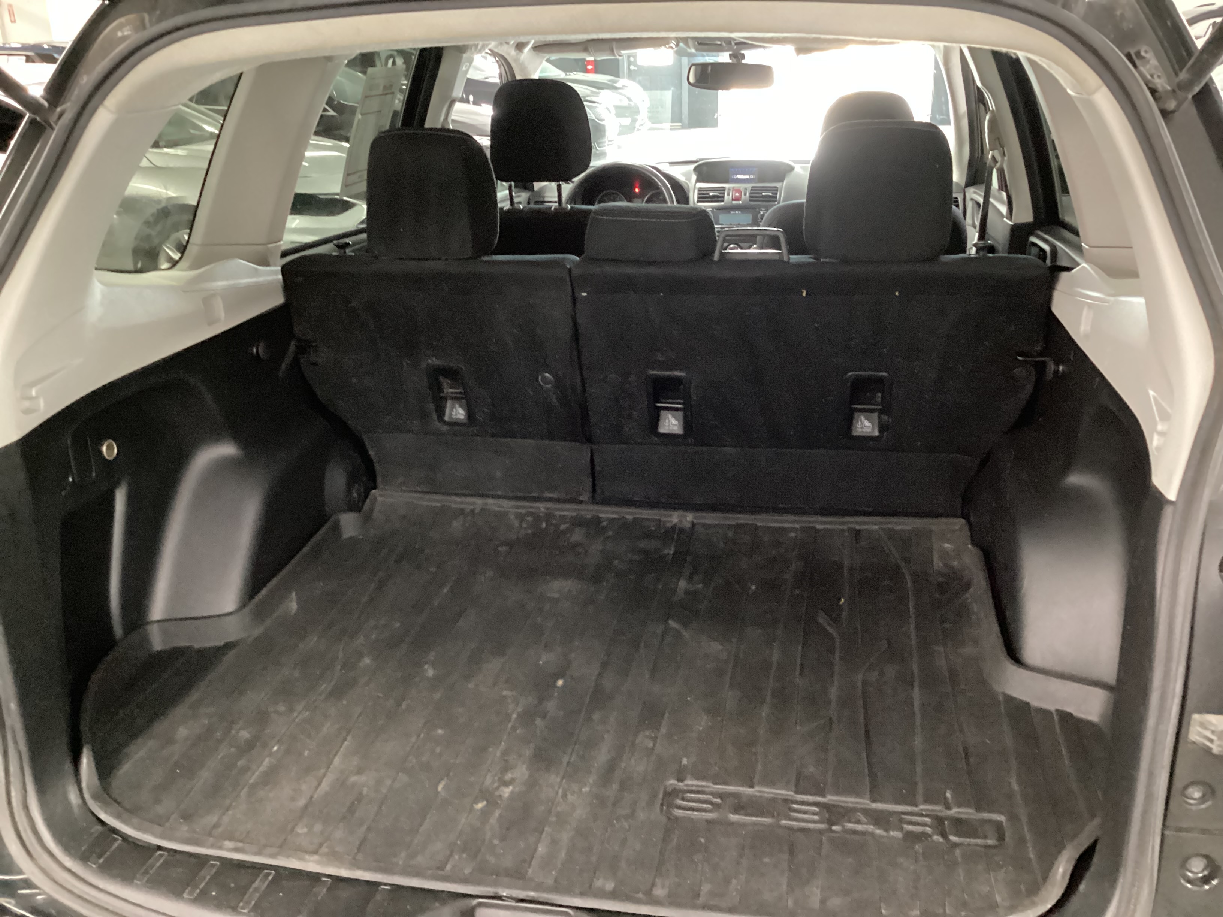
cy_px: 458
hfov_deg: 58.4
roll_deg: +1.1
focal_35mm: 31
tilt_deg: -22.5
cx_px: 612
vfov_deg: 45.4
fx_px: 1095
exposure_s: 1/17
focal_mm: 3.3
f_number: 2.4
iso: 640
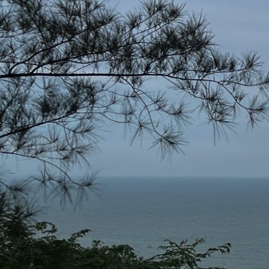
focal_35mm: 103
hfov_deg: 14.2
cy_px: 48
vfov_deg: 16.7
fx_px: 906
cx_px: 538
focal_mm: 5.1
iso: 50
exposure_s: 1/2222
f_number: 1.6
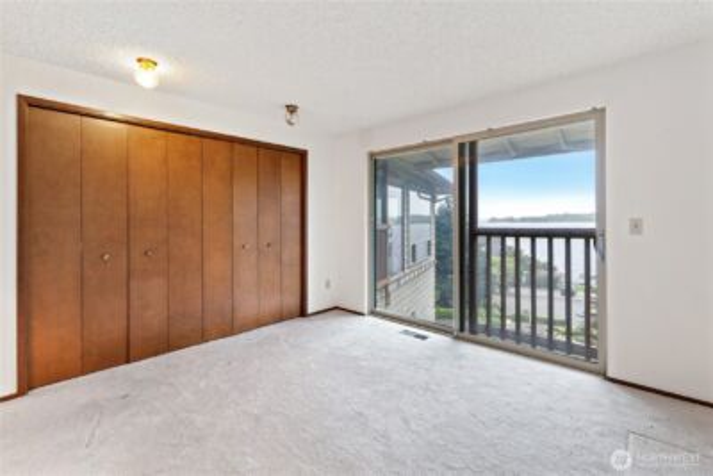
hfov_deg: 96.7
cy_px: 238
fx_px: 317
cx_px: 356
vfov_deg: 73.8
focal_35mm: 16
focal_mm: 16
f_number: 8
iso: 125
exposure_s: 1/1.67
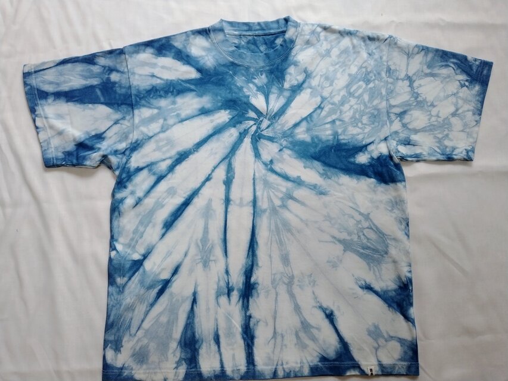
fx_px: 396
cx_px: 254
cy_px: 190
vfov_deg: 51.4
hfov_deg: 65.3
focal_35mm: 27
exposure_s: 1/60
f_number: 1.8
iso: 125
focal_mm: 3.61
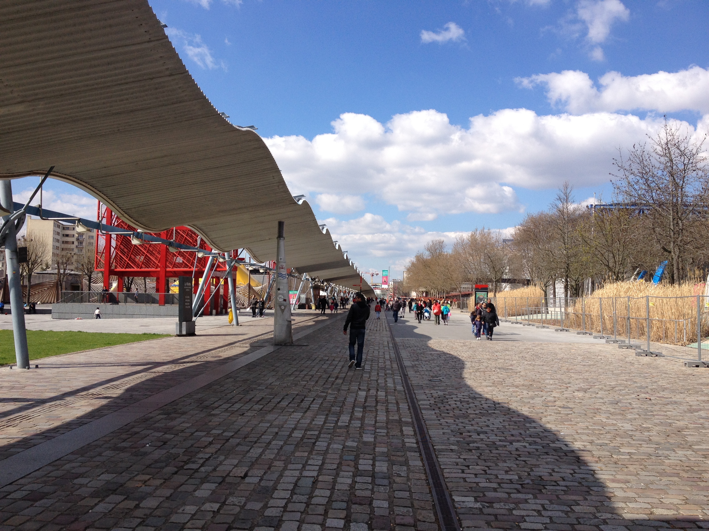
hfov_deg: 52.6
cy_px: 266
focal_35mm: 35
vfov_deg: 40.7
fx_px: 717
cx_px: 354
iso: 50
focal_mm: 4.28
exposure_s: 1/1727
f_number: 2.4
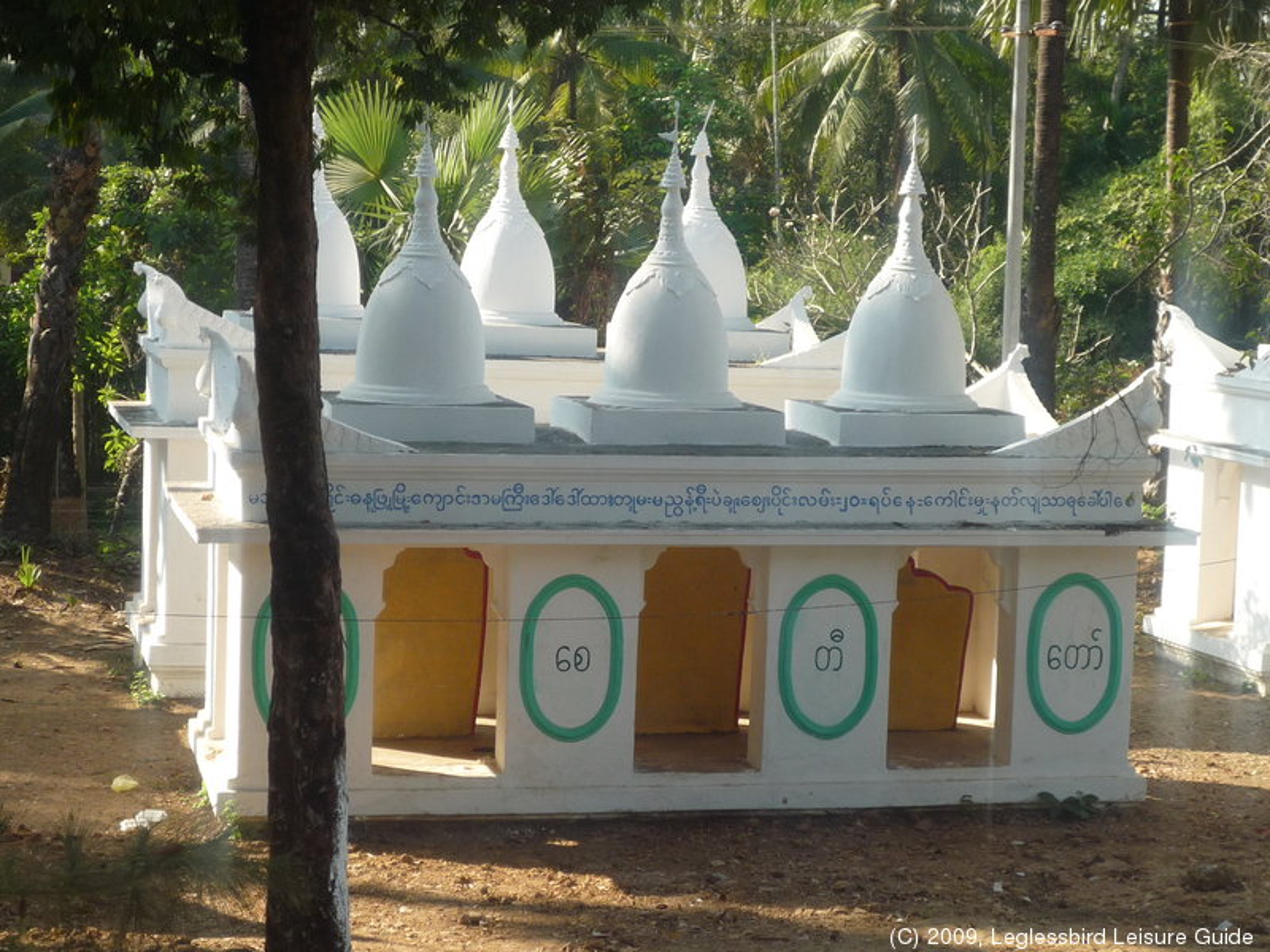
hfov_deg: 23.3
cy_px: 476
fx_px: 3082
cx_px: 635
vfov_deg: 17.6
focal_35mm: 84
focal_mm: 10.4
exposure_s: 1/200
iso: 100
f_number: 4.7
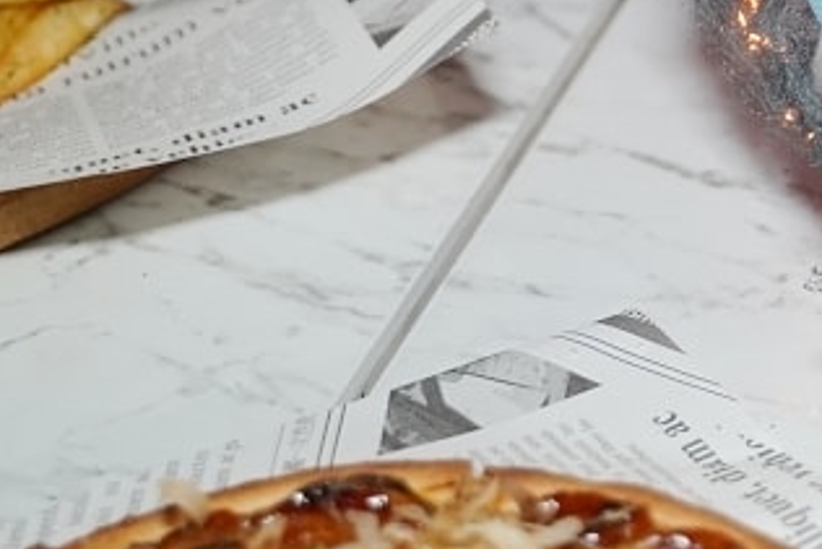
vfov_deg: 10.0
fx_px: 3038
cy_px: -247
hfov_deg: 14.1
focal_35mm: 133
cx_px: 1368
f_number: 3.2
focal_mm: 35
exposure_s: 1/160
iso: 1600
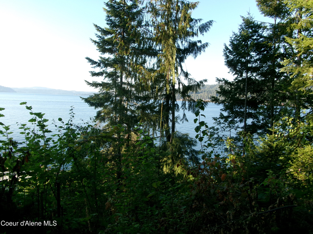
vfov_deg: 49.7
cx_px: 156
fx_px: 253
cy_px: 117
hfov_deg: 63.4
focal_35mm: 28
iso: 100
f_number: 3.9
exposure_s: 1/220
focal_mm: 5.1
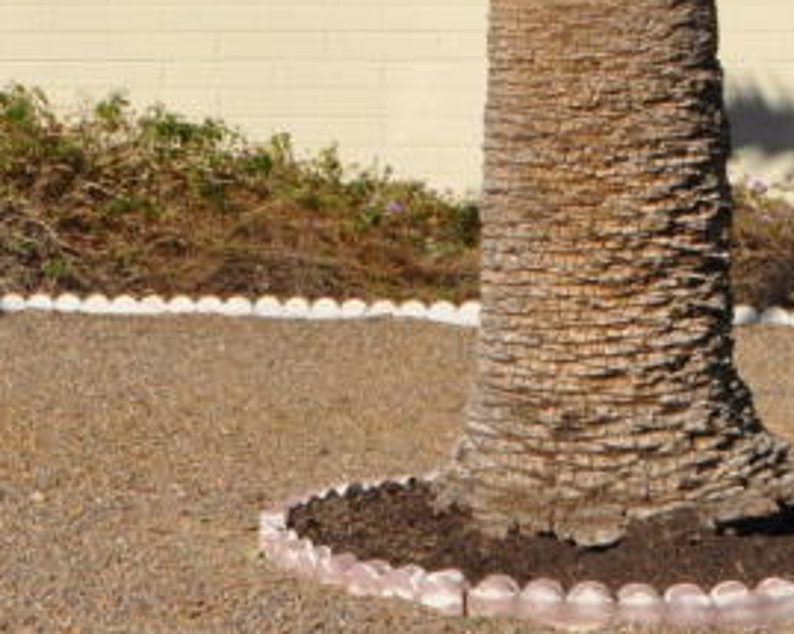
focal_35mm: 145
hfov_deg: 12.7
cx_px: -336
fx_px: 3406
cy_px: -65
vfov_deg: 10.5
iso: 800
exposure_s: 1/800
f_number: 14
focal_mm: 24
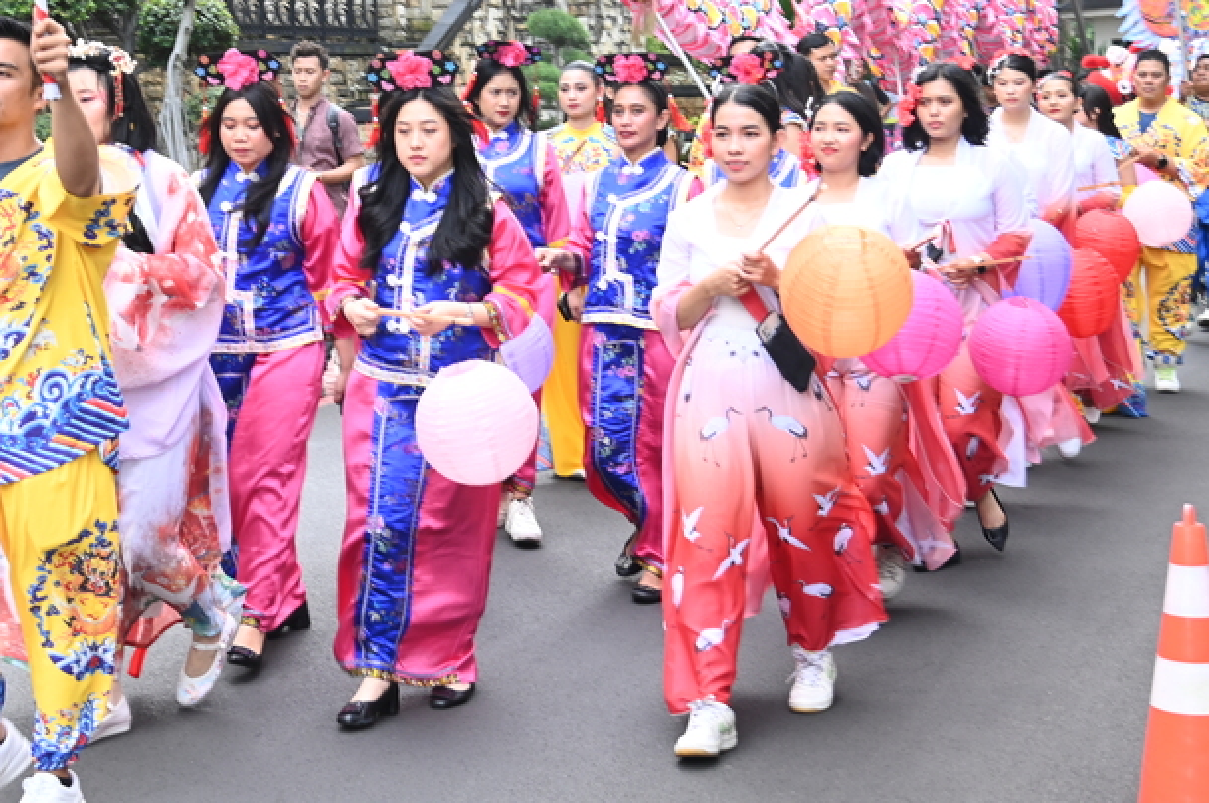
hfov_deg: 28.0
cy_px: 103
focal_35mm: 72
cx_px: 443
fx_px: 2415
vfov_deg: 18.6
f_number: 4.5
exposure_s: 1/125
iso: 200
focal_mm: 35
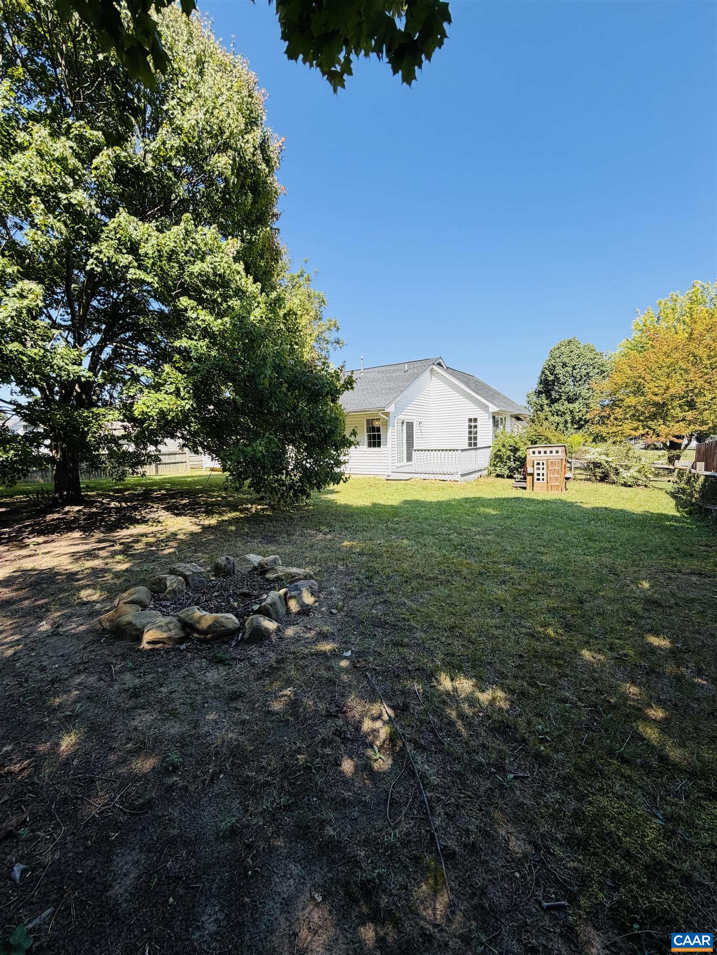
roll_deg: +1.4
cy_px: 478
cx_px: 358
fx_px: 387
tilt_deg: -5.4
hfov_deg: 85.7
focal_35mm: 14
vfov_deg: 102.1
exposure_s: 1/607
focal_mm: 2.22
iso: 40
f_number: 2.2
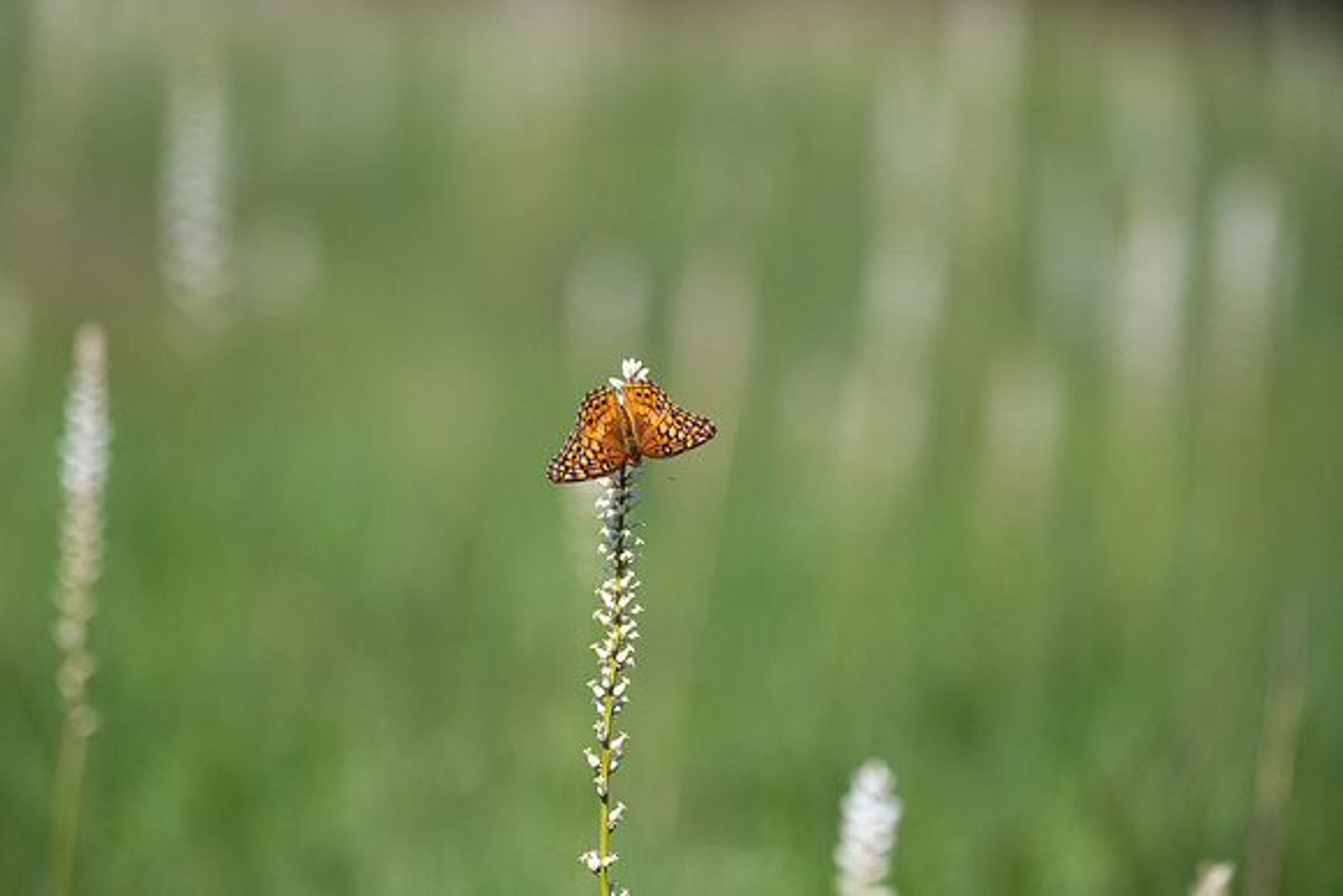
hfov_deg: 5.8
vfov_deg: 3.8
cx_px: 633
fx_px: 13342
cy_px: 379
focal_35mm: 358
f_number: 5.6
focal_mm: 310
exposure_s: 1/1600
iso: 400
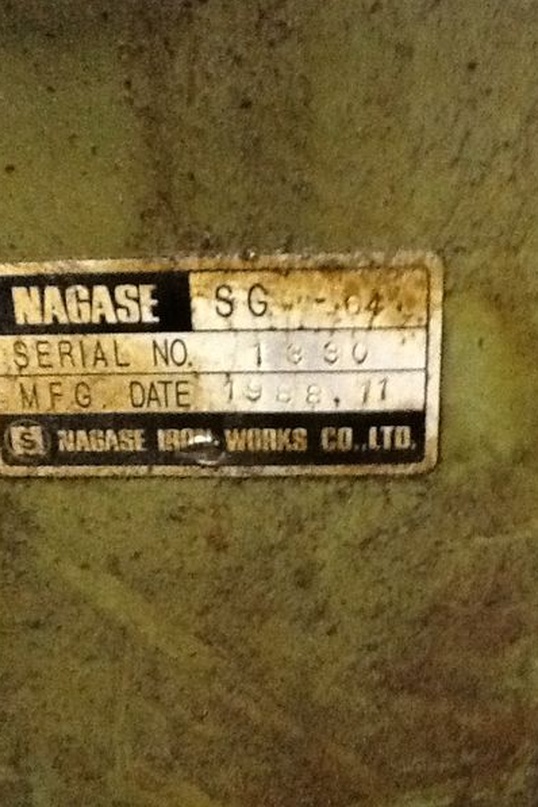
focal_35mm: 46
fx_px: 1031
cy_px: 403
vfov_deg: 42.7
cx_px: 254
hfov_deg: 29.2
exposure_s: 1/15
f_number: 2.4
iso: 640
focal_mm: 2.03
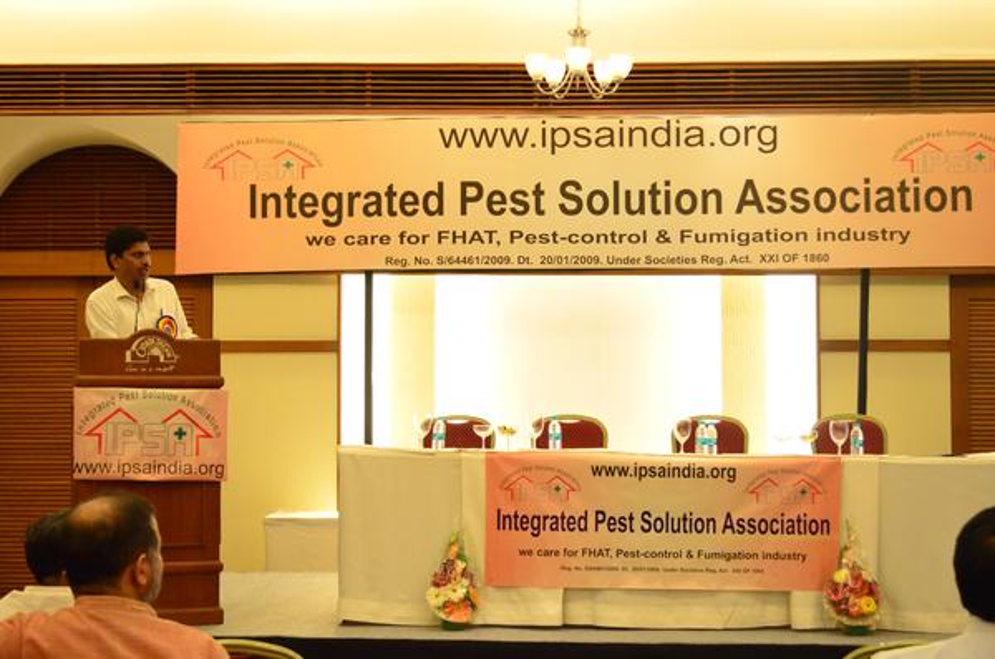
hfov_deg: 35.1
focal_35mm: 57
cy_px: 330
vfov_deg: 23.7
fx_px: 1572
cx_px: 498
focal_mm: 38
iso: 3200
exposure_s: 1/80
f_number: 5
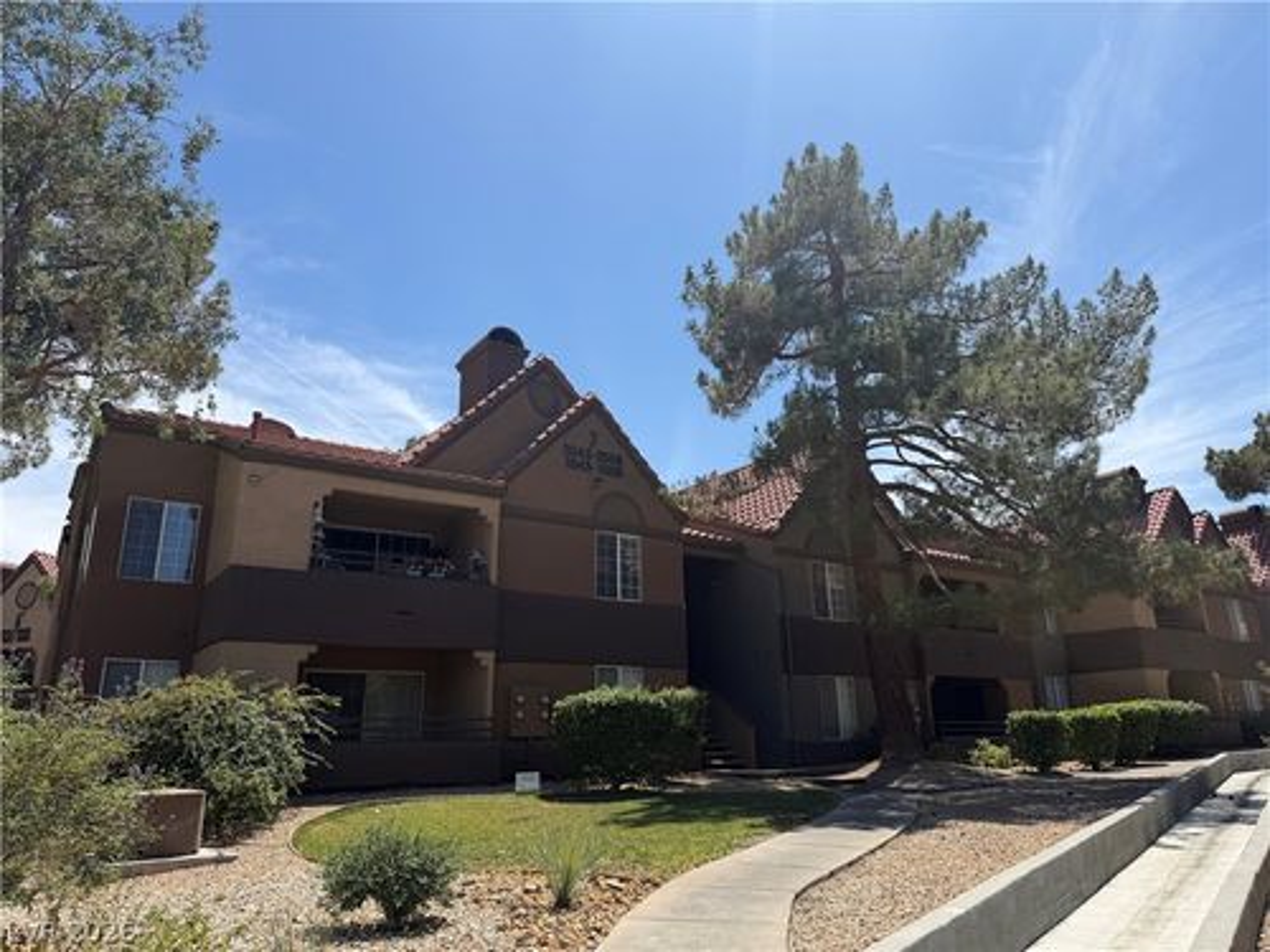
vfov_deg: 56.8
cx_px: 635
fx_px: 881
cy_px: 476
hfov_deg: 71.6
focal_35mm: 24
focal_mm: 6.76
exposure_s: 1/4975
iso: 80
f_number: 1.78
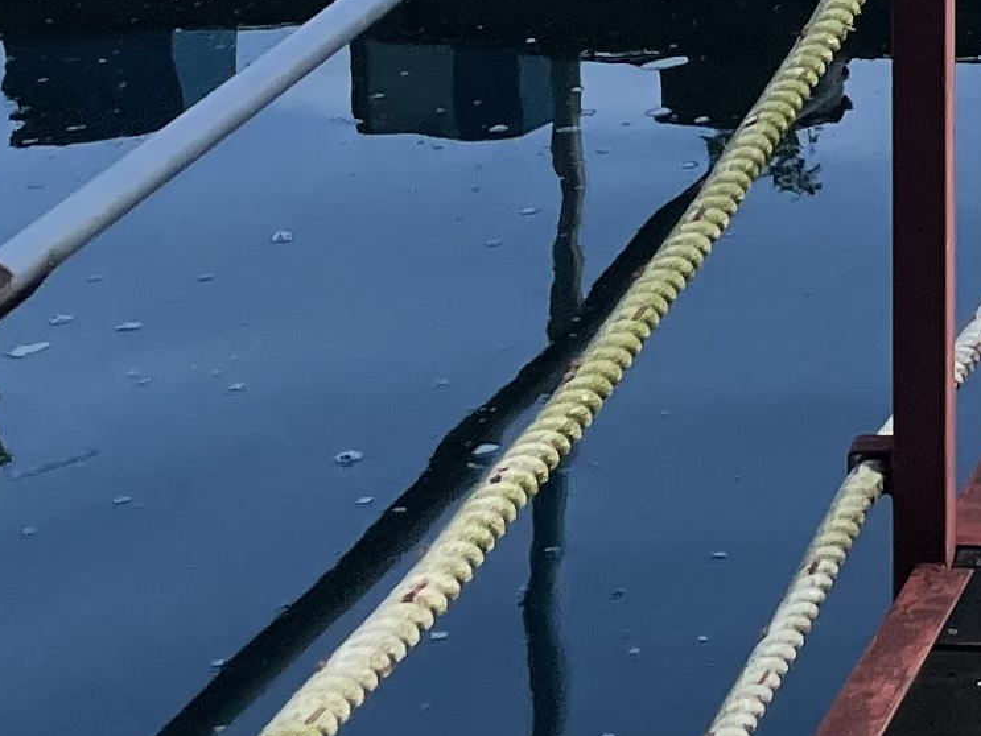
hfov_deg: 12.9
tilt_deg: -2.0
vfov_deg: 9.5
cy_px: -947
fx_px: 3998
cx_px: 1654
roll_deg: +0.3
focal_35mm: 141
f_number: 1.6
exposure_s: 1/2618
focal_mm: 4.2
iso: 32
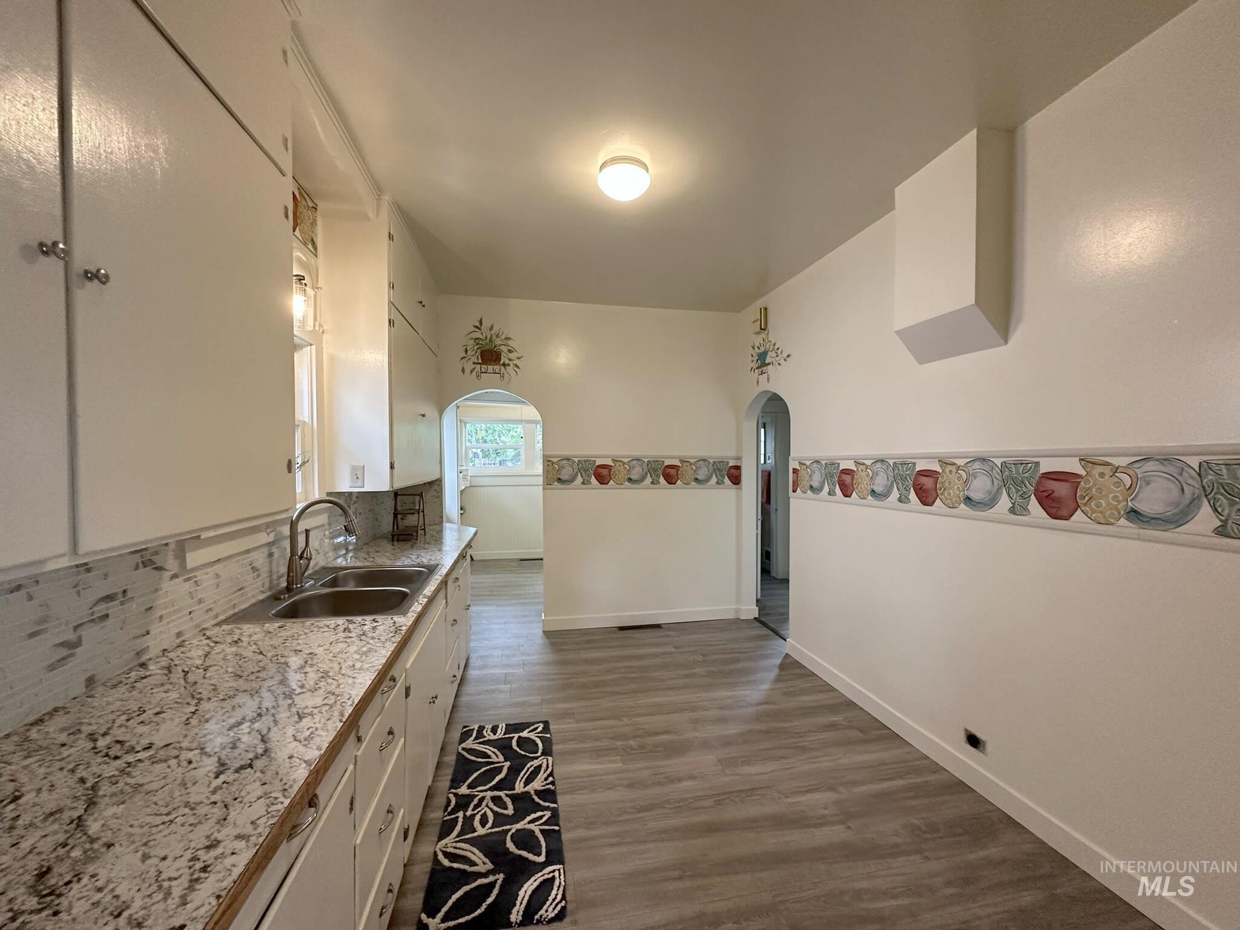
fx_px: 502
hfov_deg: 102.1
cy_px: 465
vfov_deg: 85.7
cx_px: 620
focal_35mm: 14
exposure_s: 1/120
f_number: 2.2
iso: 320
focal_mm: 2.22
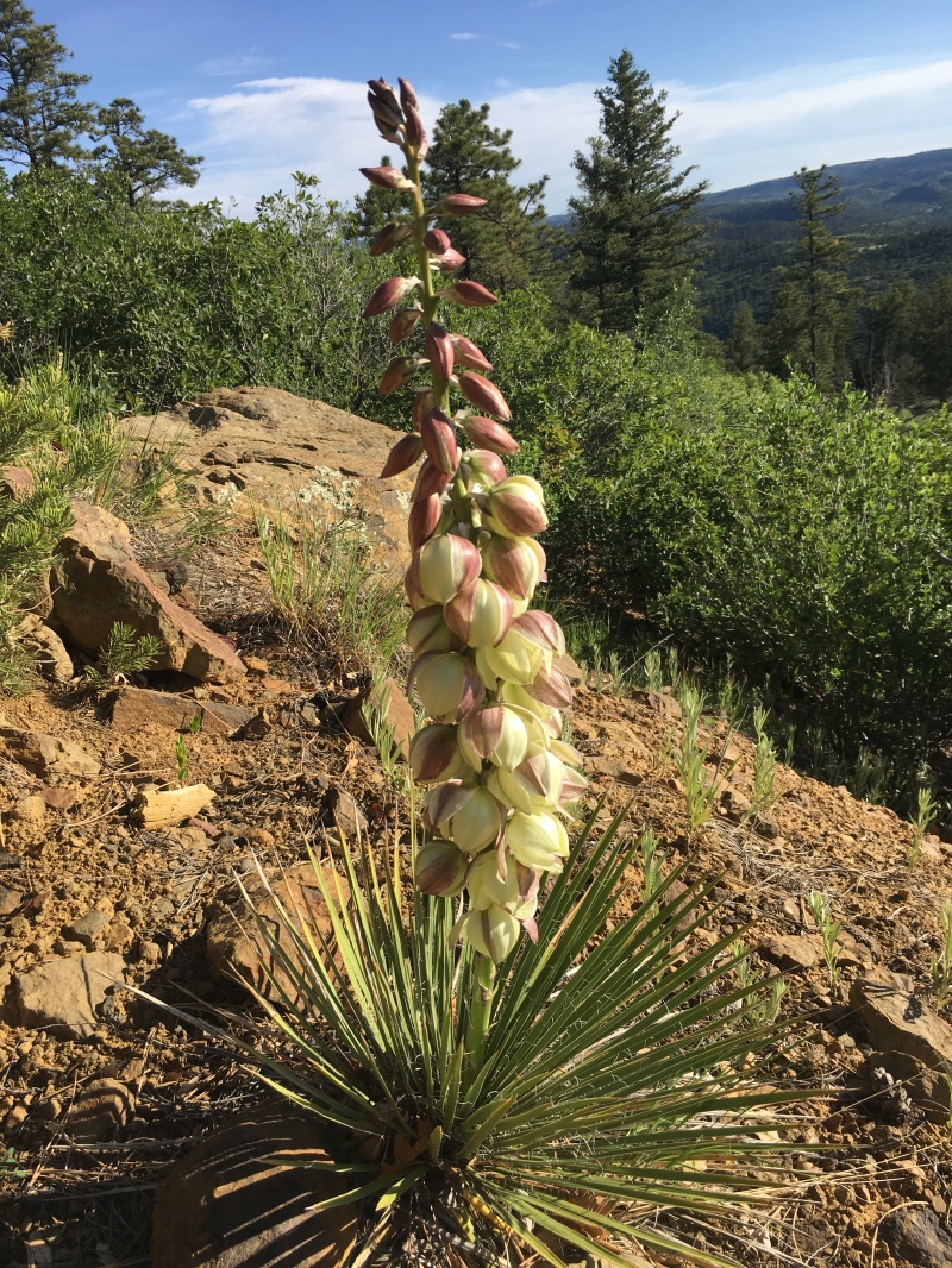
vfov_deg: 61.6
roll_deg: +9.8
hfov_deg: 48.2
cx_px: 476
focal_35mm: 29
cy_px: 634
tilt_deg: -19.2
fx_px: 1063
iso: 25
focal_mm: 4.15
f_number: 2.2
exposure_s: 1/1241
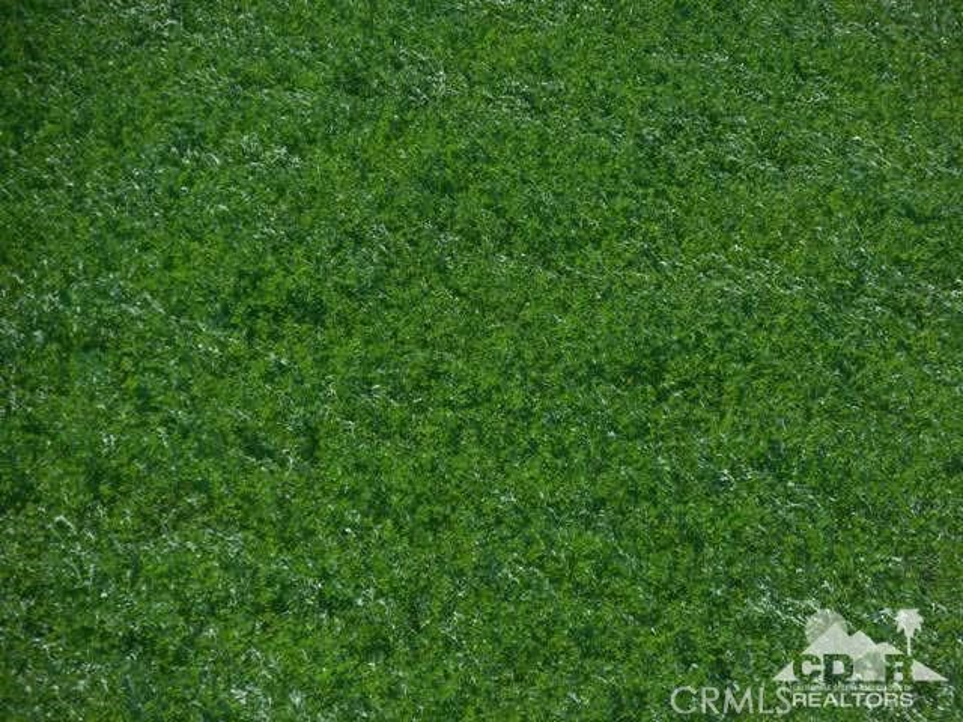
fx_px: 6204
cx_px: 482
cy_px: 361
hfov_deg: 8.9
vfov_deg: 6.7
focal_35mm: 223
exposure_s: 1/500
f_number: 5.8
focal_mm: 40.2
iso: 125
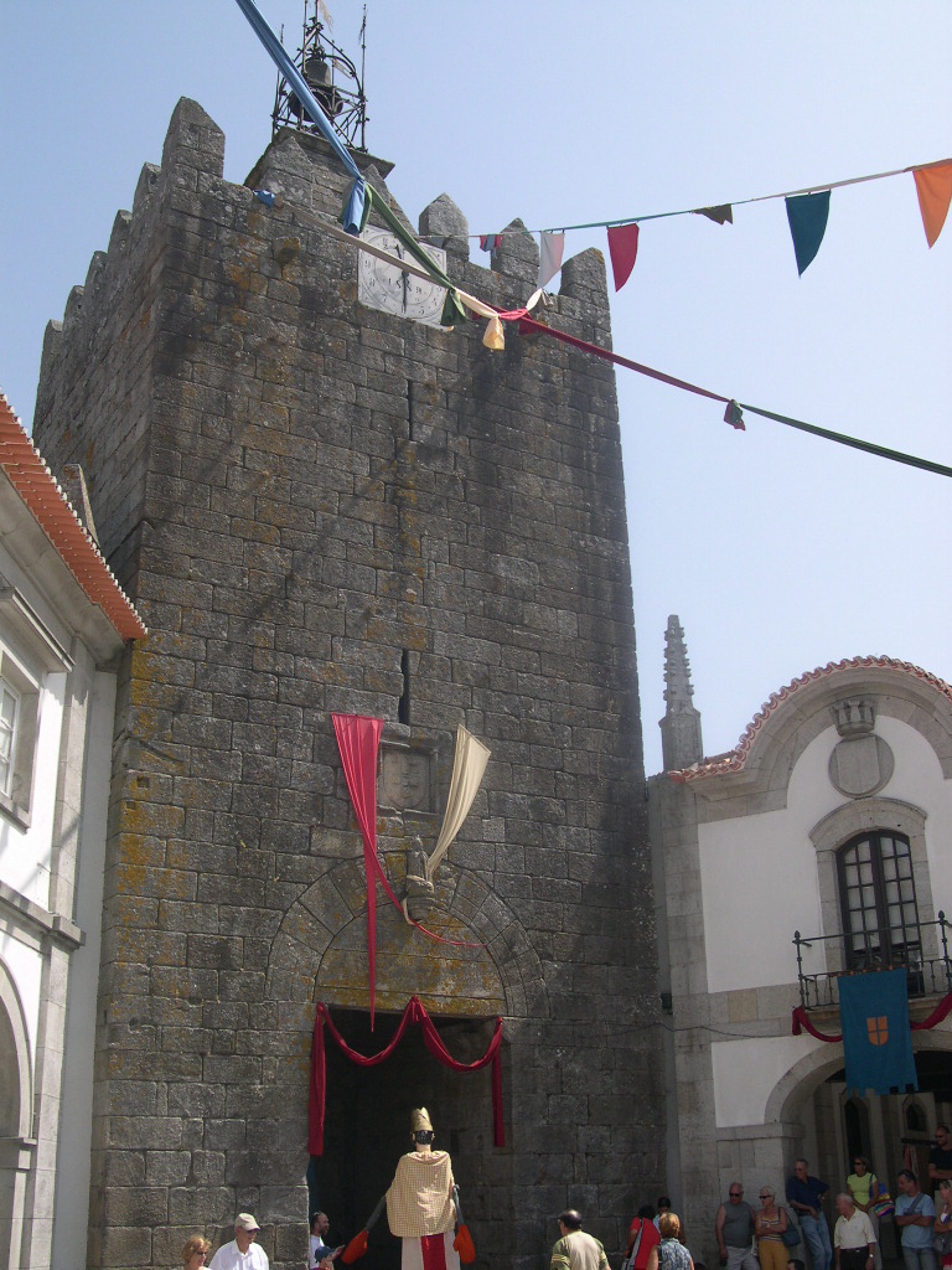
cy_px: 635
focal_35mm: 38
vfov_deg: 49.0
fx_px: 1393
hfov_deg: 37.7
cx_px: 476
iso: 100
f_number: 7.6
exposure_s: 1/164
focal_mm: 8
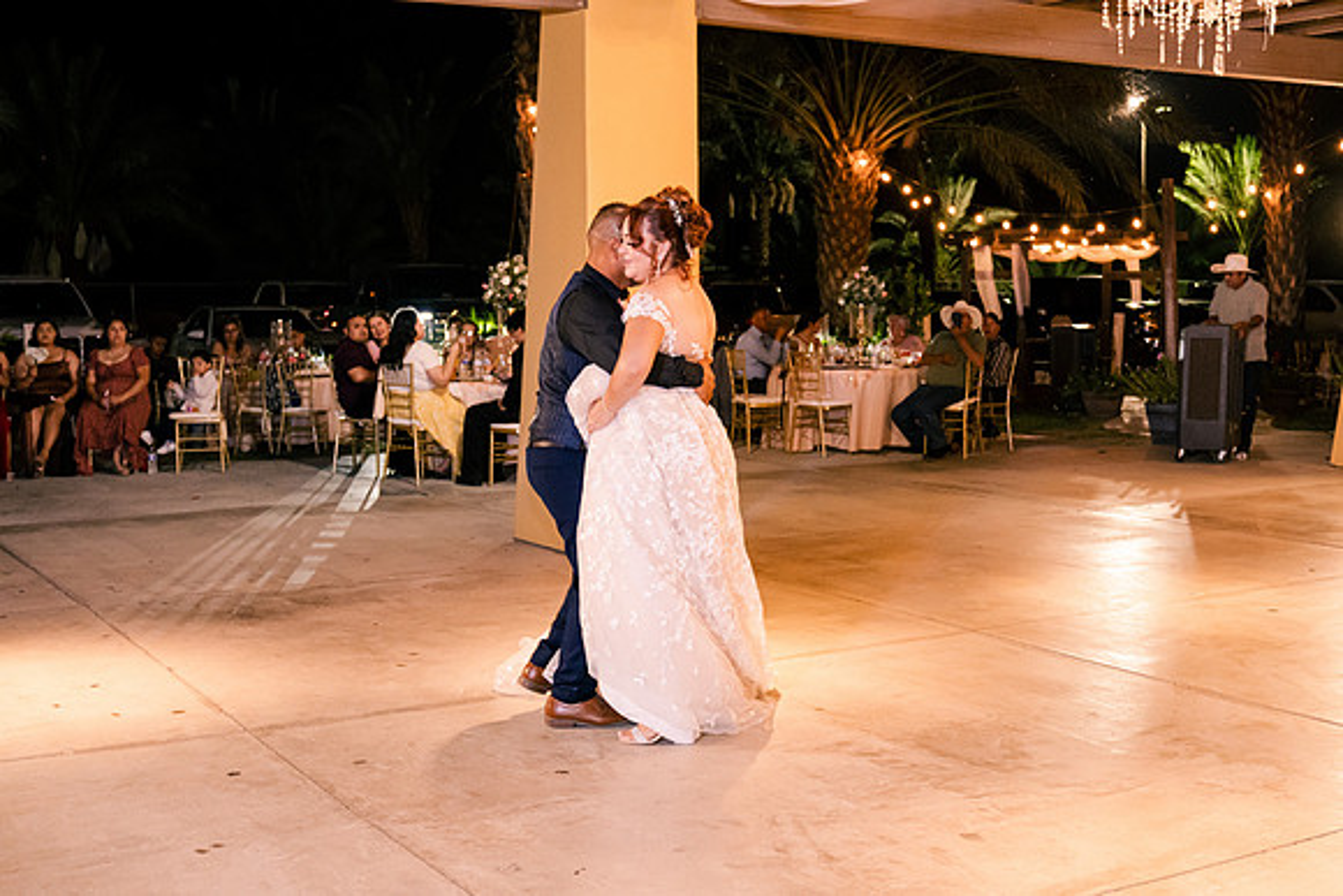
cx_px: 672
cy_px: 448
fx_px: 1567
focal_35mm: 42
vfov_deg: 31.9
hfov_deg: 46.4
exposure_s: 1/125
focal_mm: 28
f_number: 2.8
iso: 3200
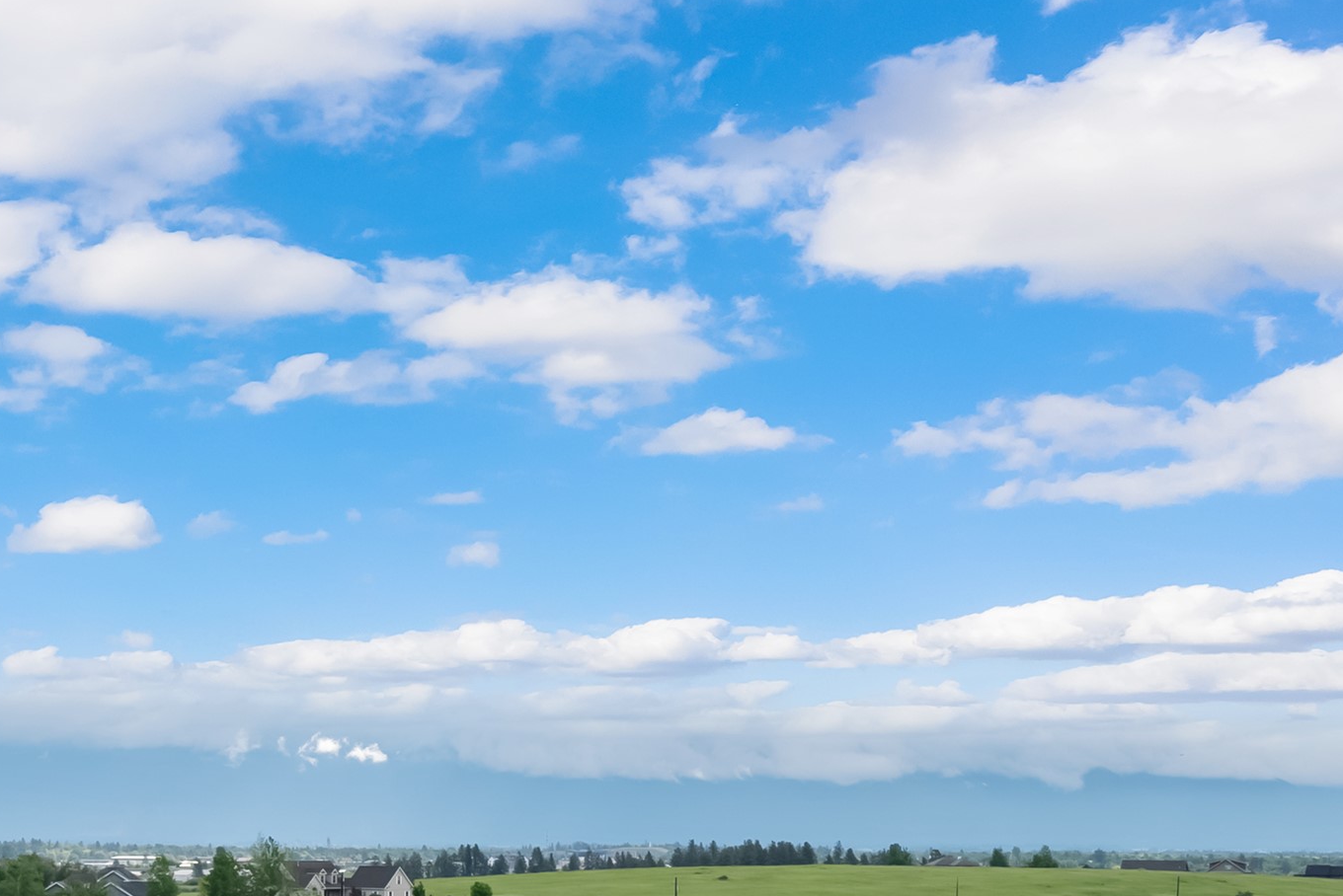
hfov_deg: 29.8
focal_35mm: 67
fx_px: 2500
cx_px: 427
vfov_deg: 20.2
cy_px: 687
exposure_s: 1/320
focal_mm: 28
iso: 100
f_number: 5.6
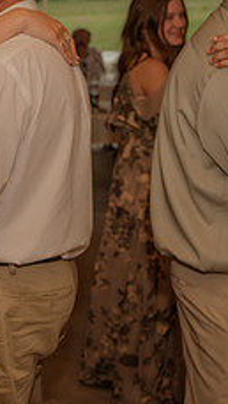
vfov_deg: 25.9
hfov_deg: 13.1
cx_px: -219
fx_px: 870
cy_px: 109
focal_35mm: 81
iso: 320
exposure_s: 1/200
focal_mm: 30.5
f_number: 4
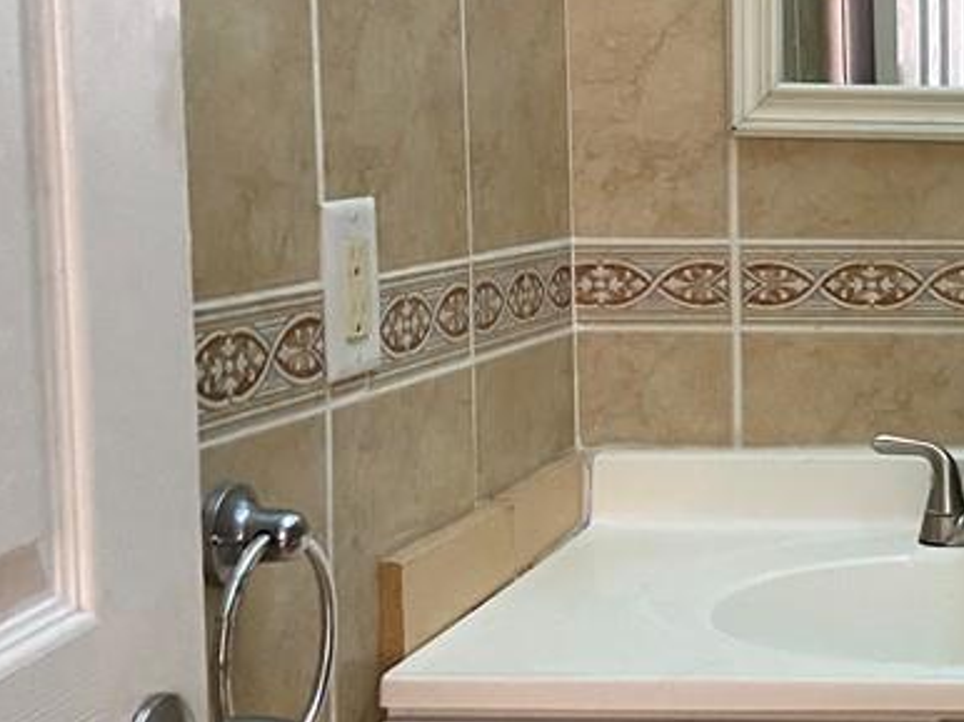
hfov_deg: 25.8
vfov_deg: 21.2
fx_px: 1920
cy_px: 250
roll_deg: +1.5
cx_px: 1094
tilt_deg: -4.6
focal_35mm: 69
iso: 500
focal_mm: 4.25
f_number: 1.8
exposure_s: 1/40
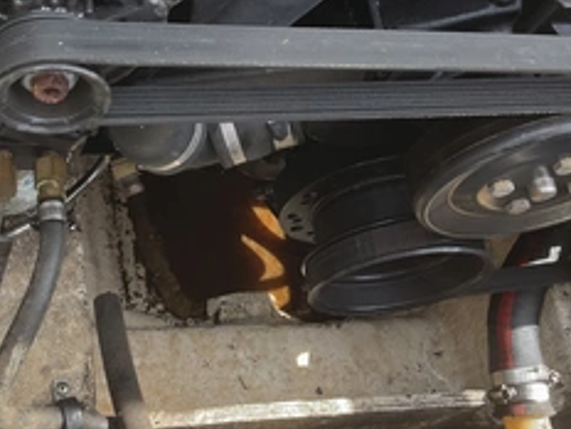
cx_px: 177
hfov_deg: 37.6
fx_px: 825
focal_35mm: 50
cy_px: 207
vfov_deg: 29.1
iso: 25
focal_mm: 3
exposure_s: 1/210
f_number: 1.8
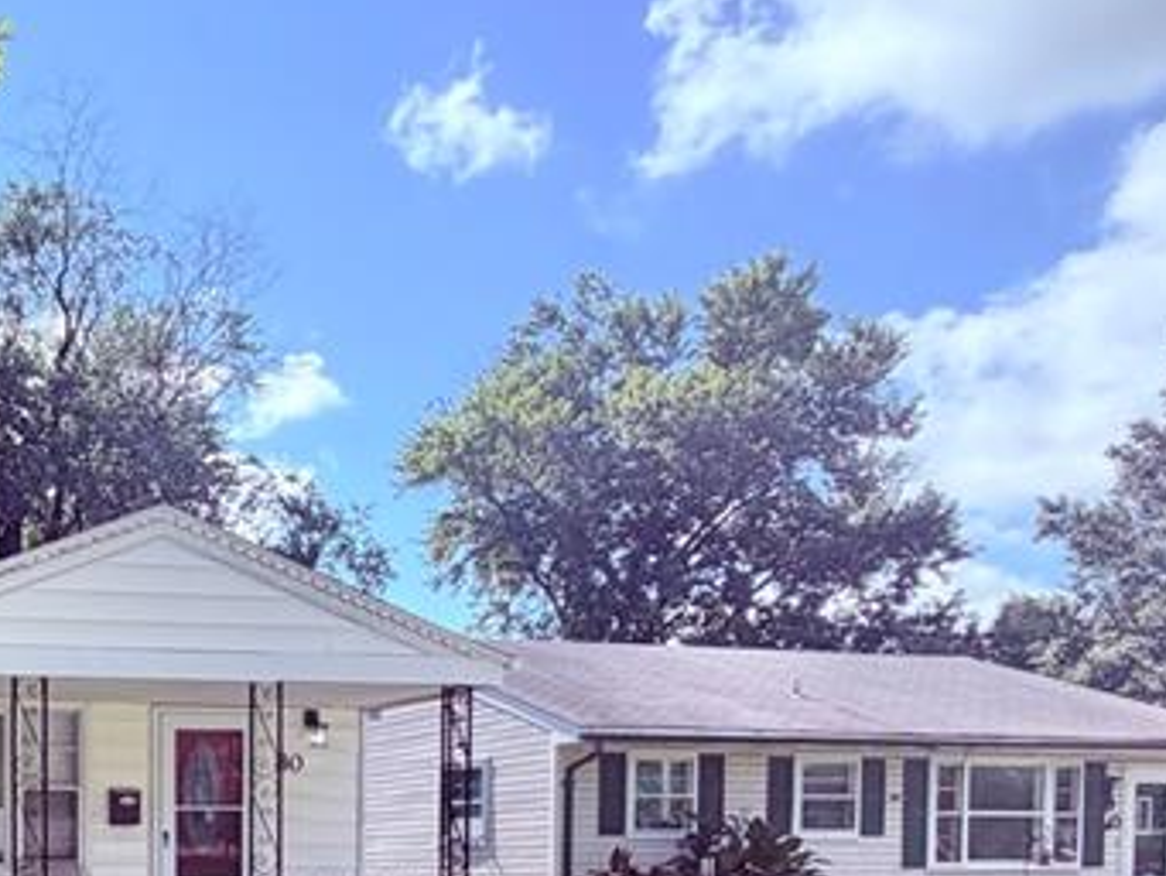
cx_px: -127
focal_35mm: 42
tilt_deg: -2.6
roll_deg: -0.4
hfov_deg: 37.3
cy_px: 944
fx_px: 1415
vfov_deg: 30.9
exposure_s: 1/701
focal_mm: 2.22
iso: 40
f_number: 2.2
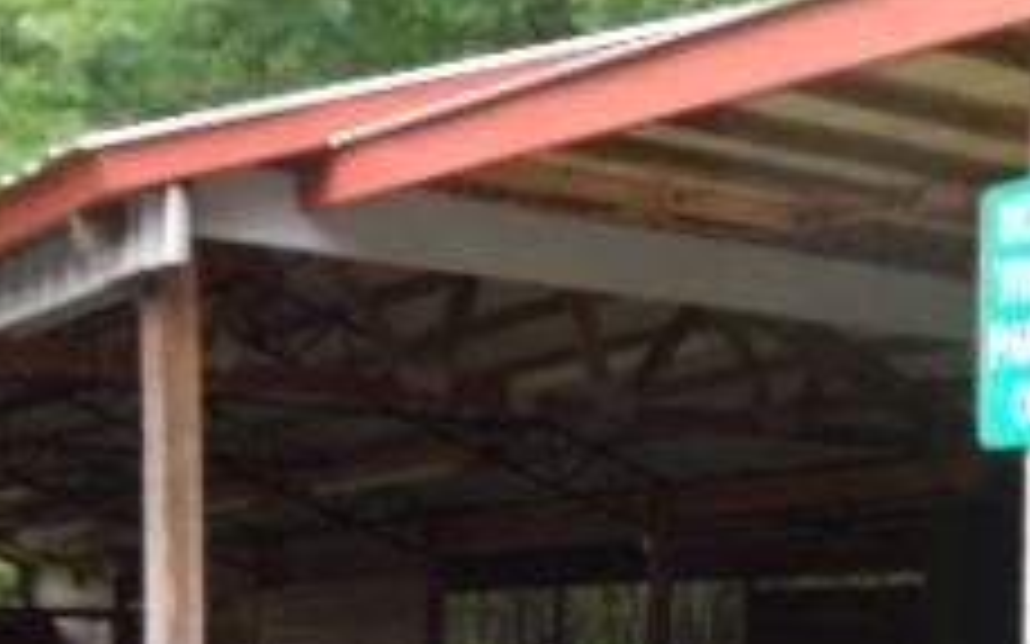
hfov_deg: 27.6
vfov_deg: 17.2
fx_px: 2077
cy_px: 639
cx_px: 715
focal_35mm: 74
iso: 100
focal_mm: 4.5
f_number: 3.3
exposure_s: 1/50
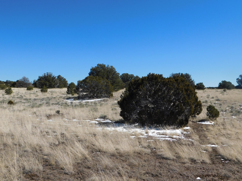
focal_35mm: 36
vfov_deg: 39.7
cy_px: 90
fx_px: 252
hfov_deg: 51.4
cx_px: 121
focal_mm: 6.3
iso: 125
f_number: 7
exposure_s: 1/500
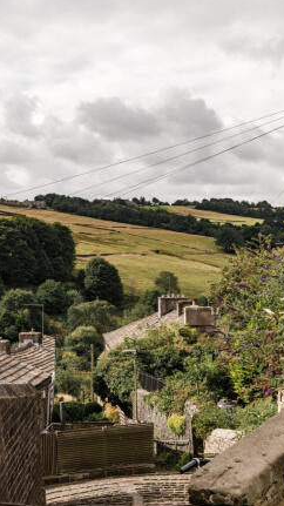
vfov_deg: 40.6
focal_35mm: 51
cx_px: 131
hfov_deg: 23.5
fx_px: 684
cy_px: 252
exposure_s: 1/800
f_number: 8
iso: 200
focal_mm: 48
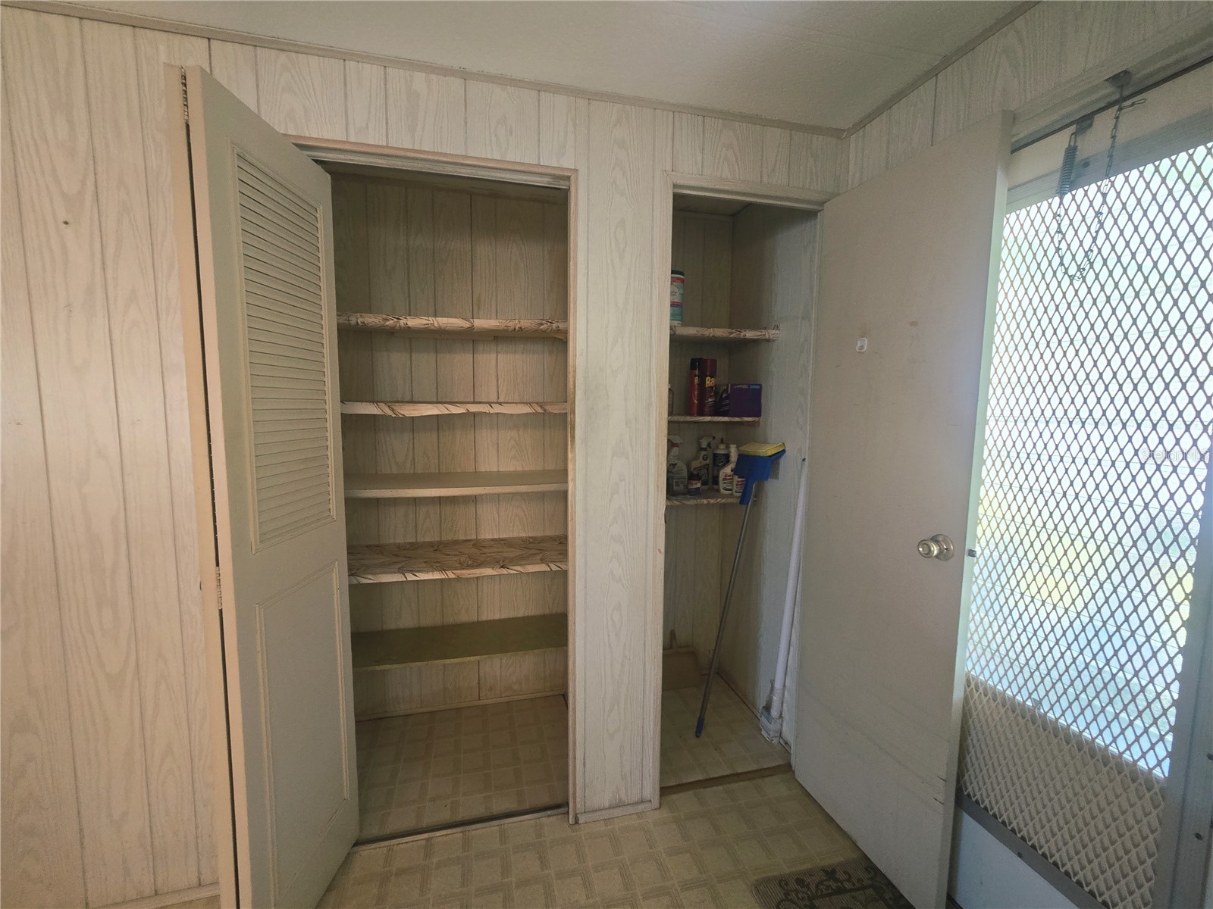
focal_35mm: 13
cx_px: 606
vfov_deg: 89.9
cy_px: 454
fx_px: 456
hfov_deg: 106.2
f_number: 2.2
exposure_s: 1/60
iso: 200
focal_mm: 2.2
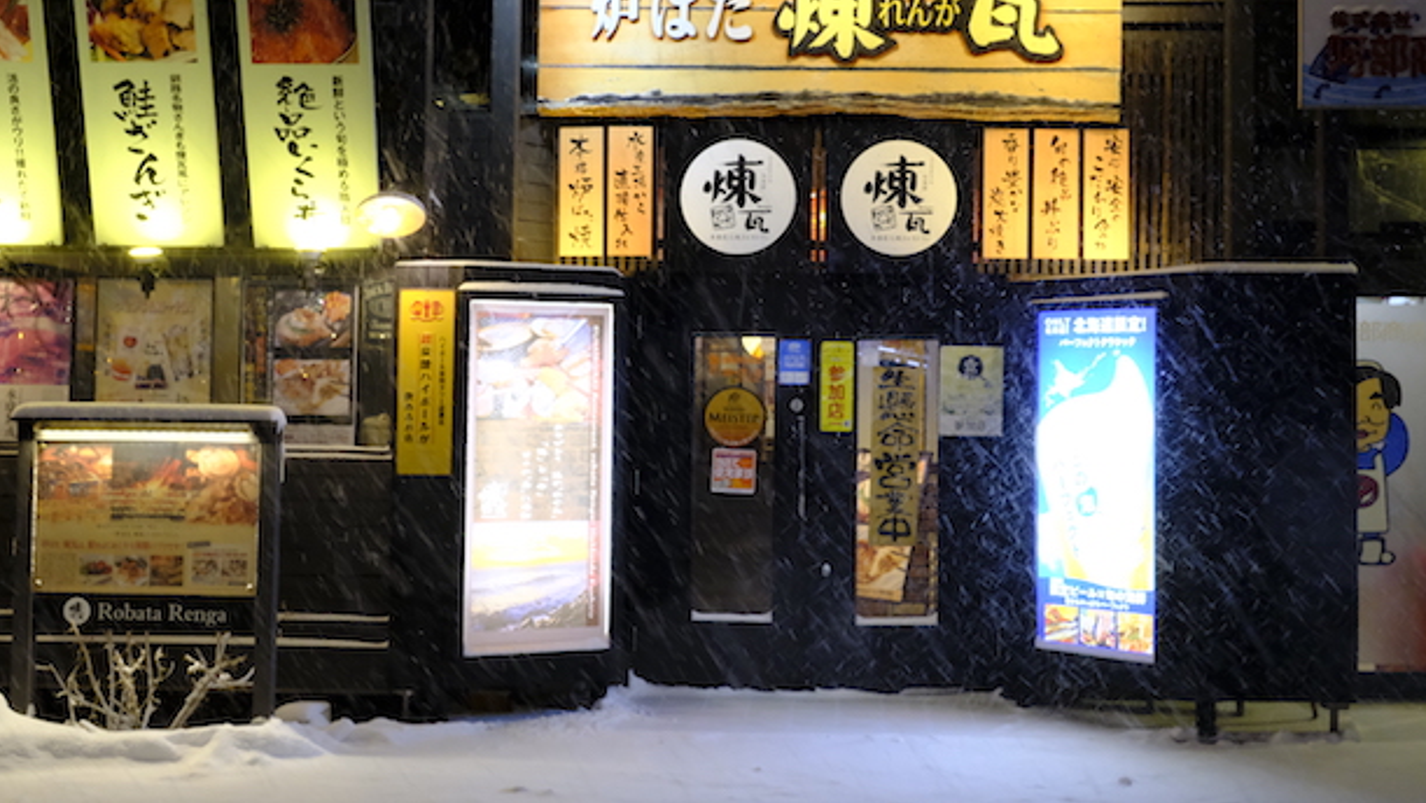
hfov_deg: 42.8
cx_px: 808
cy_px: 298
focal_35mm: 48
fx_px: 1815
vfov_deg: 24.9
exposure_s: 1/40
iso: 5000
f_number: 8
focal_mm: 26.6
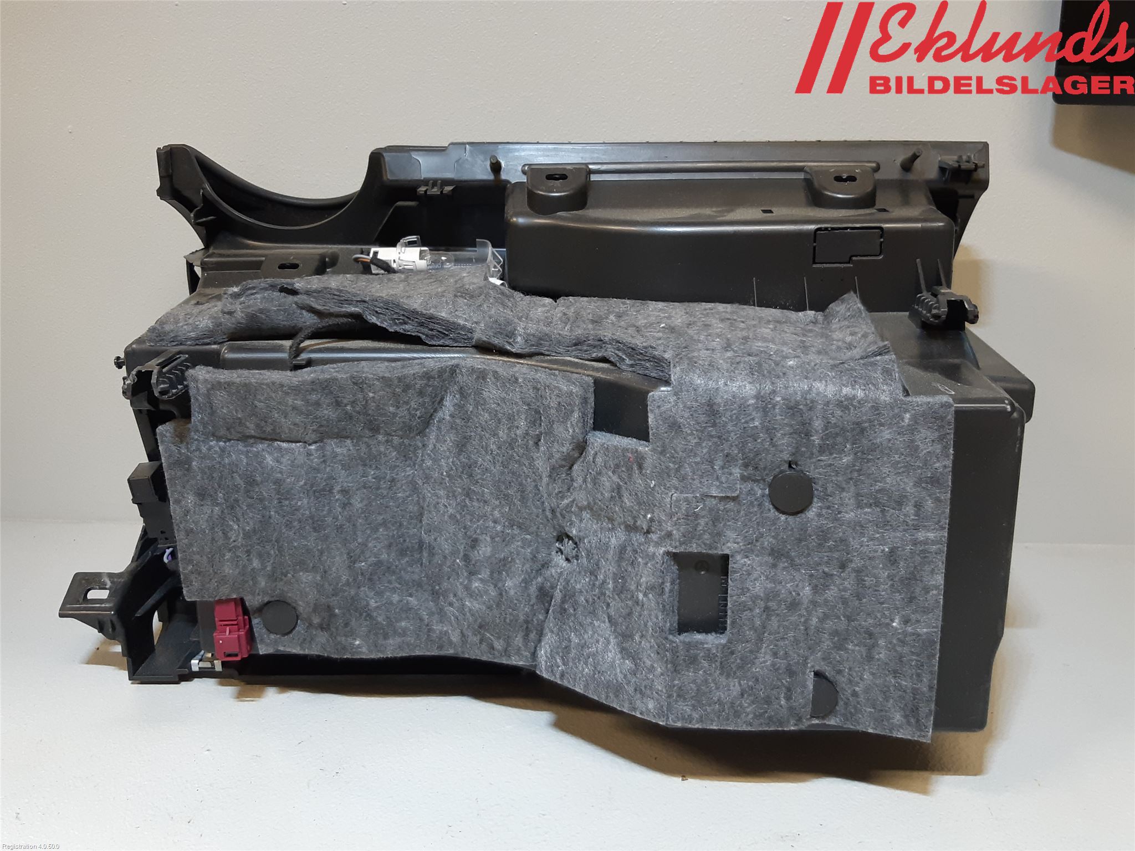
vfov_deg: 53.1
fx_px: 852
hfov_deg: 67.3
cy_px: 426
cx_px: 568
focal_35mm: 26
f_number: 1.7
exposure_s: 1/50
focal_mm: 3.93
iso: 125
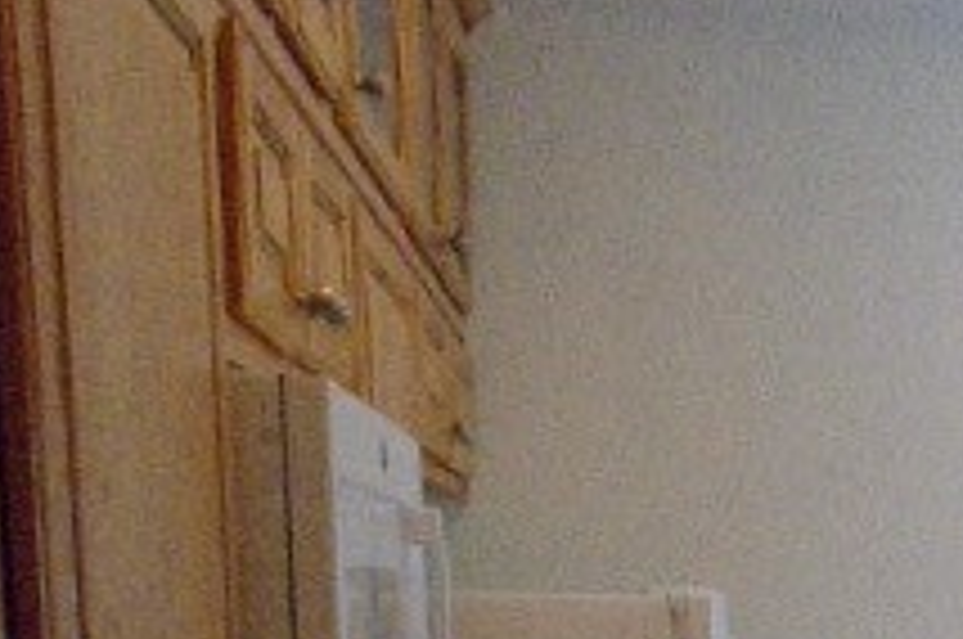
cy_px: 1134
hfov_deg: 24.3
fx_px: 2163
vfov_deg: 14.8
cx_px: 891
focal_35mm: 81
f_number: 3.2
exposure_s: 1/200
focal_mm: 4.6
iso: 800
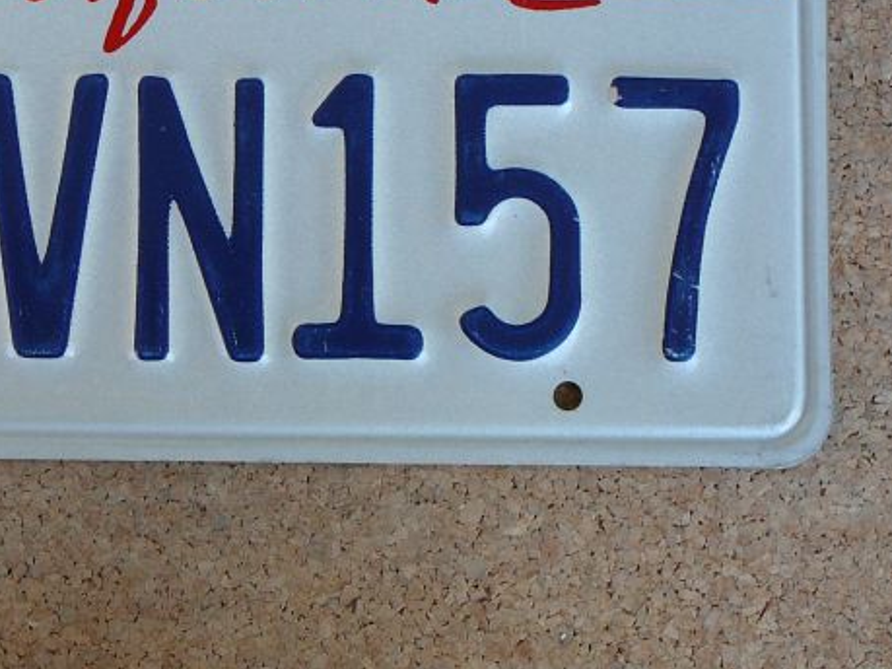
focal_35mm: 75
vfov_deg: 19.5
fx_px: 1932
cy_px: 196
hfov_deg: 25.5
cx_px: 175
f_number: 3.2
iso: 80
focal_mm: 6.4
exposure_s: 1/60
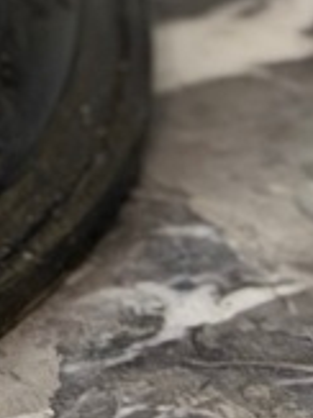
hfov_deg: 4.0
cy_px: -441
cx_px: -695
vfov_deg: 5.5
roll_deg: +1.4
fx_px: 4273
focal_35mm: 354
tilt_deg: -25.7
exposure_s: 1/50
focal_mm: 6.76
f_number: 1.78
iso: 200
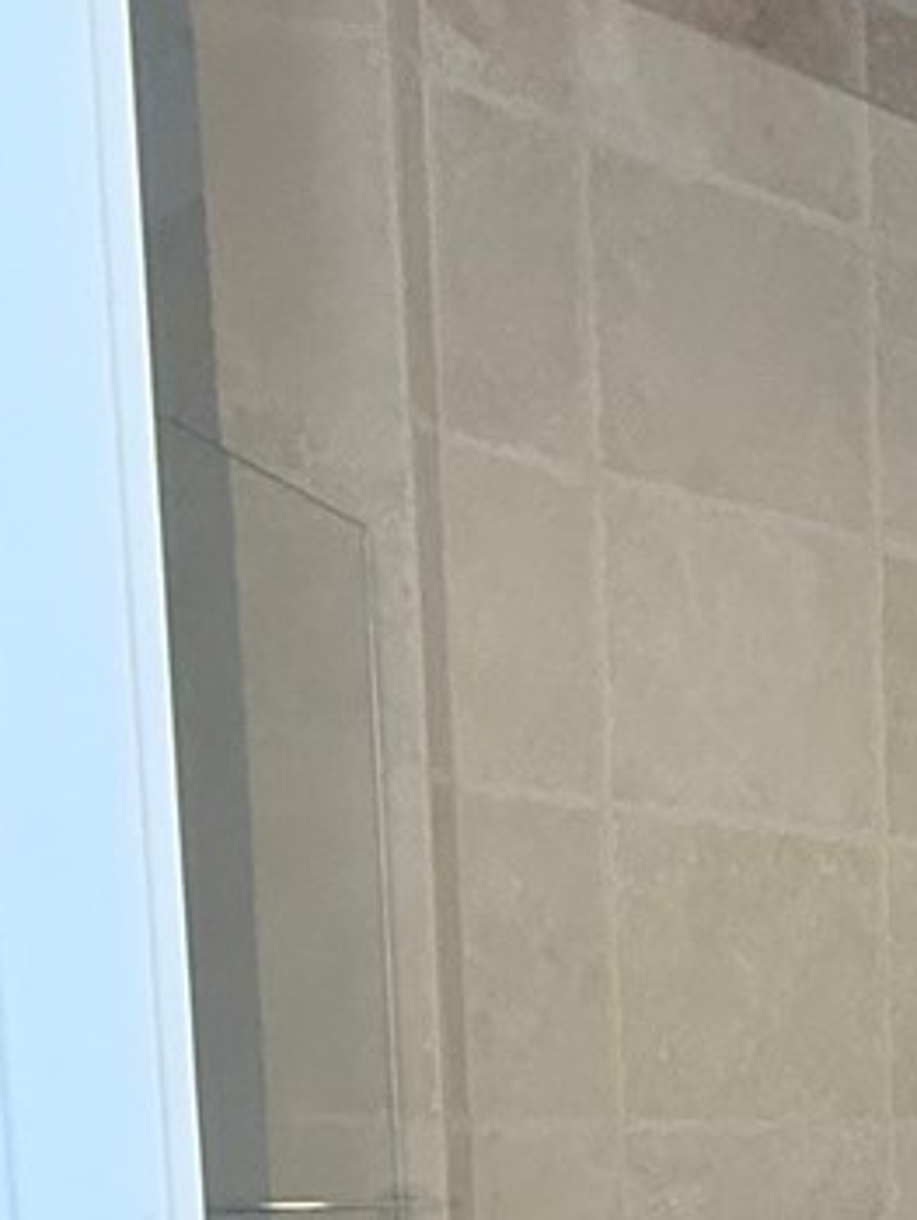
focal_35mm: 64
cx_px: 1649
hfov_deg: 18.2
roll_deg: -1.6
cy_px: 1415
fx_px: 2258
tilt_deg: -7.1
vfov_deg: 27.1
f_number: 2.2
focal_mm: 2.22
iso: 320
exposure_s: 1/60
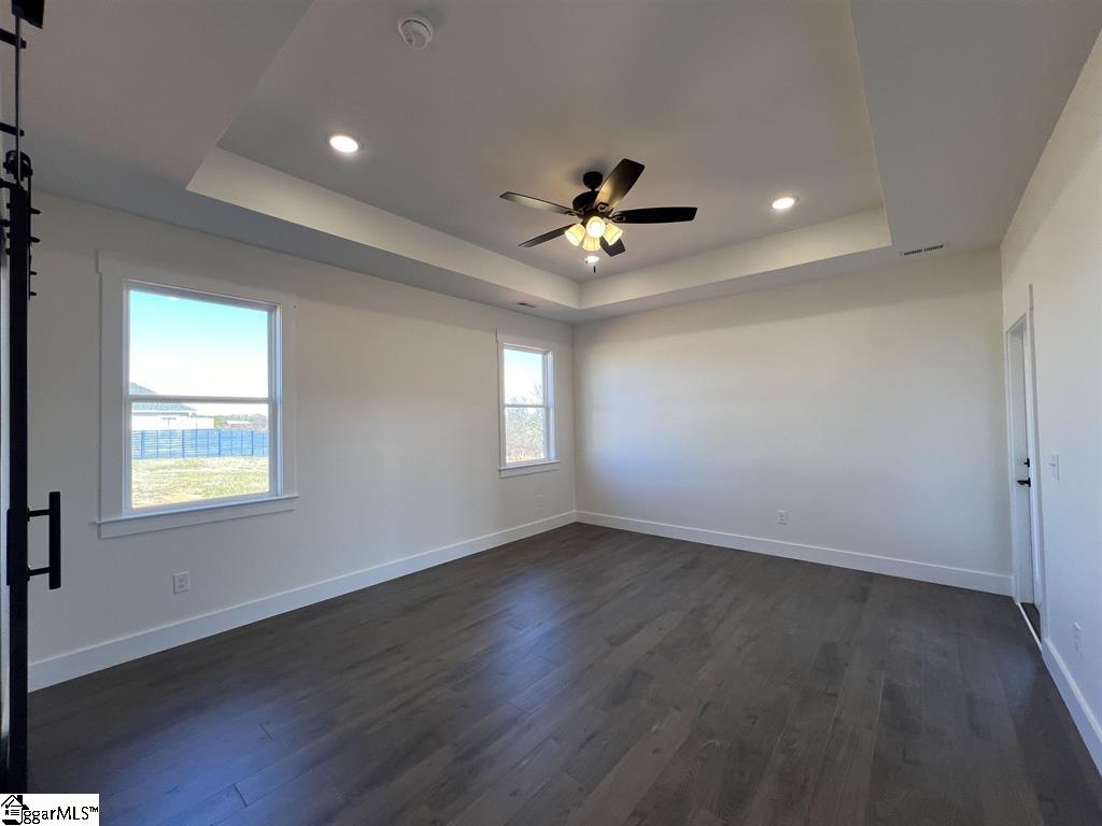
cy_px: 413
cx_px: 551
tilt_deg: +1.1
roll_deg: +1.3
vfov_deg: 89.9
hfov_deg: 106.2
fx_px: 414
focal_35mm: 13
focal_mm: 1.57
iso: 50
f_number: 1.8
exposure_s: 1/120
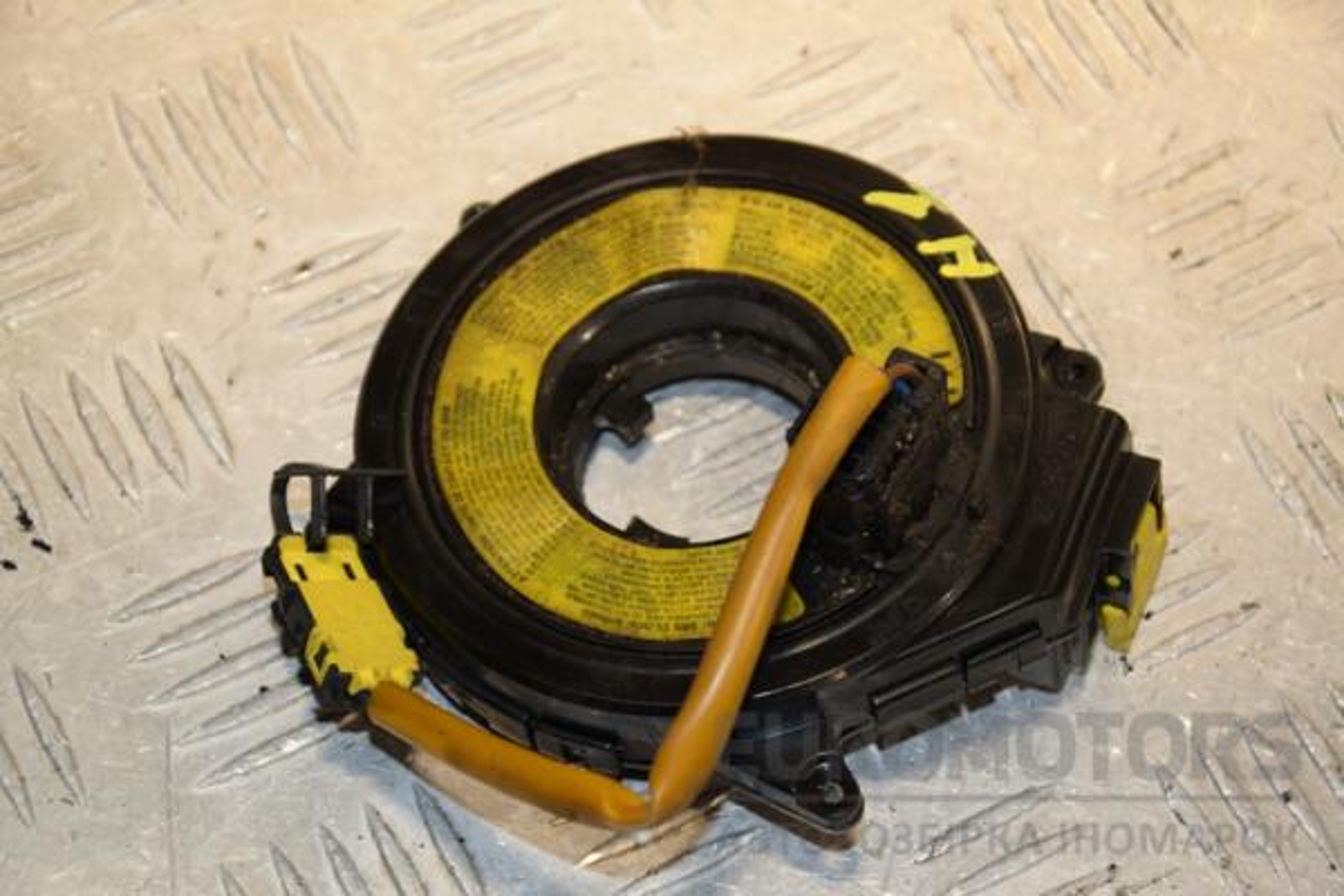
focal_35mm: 112
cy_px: 448
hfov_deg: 18.2
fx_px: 4200
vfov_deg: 12.2
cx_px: 672
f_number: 6.3
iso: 800
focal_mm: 75
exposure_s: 1/200
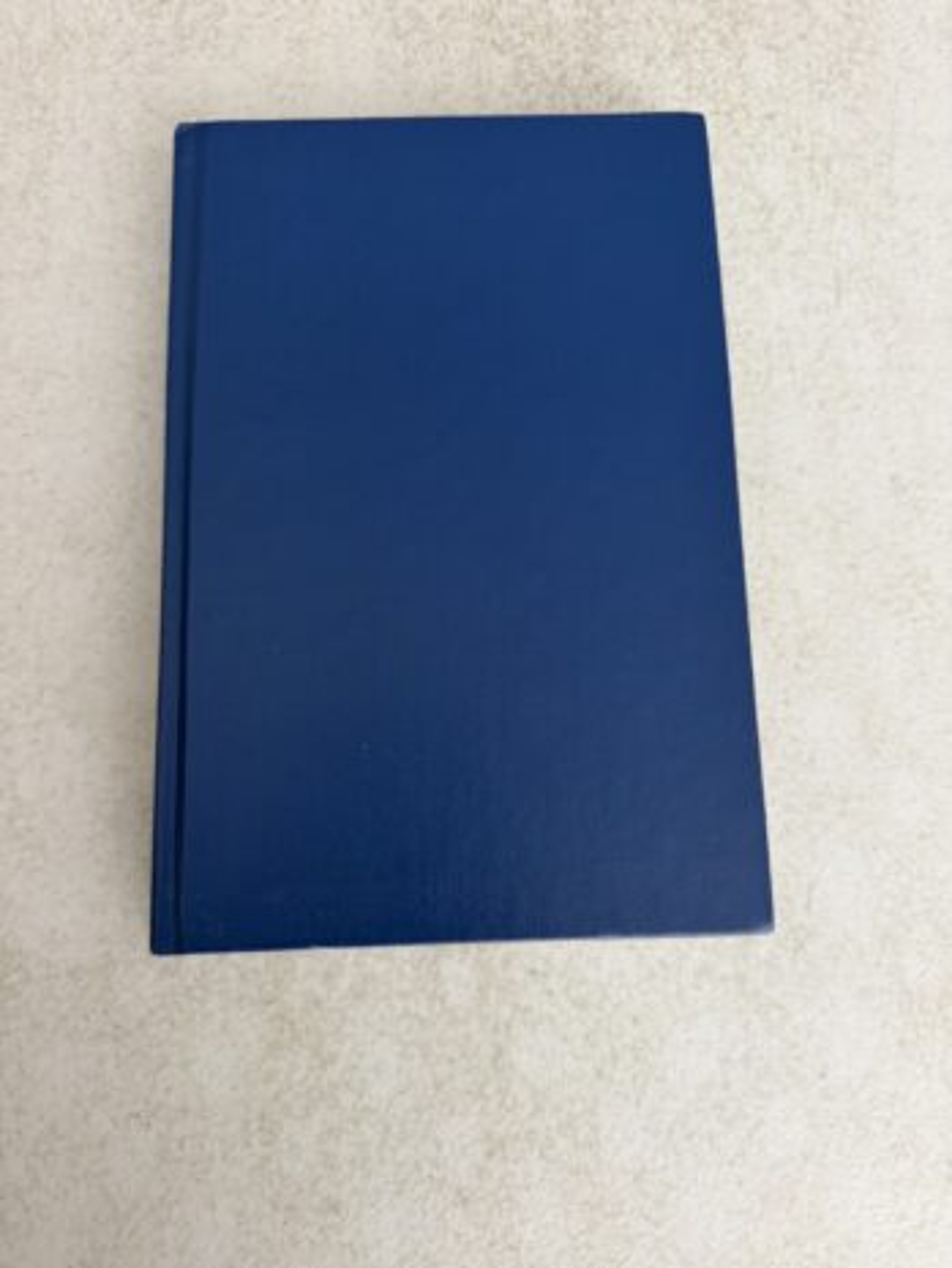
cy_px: 634
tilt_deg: -80.0
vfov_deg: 71.6
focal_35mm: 24
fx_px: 880
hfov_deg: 56.8
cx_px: 476
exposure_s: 1/89
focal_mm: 6.76
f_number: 1.78
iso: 200
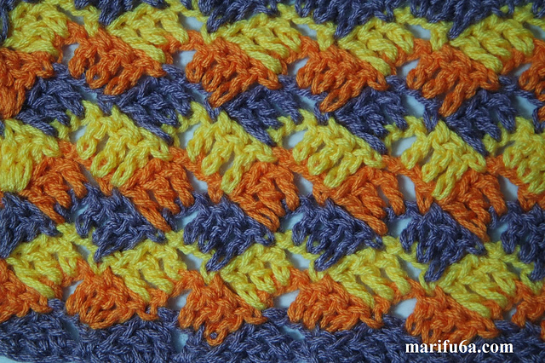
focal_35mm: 72
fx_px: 1089
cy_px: 182
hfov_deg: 28.1
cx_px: 272
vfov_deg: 18.9
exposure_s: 1/80
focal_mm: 47
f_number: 5.6
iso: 400
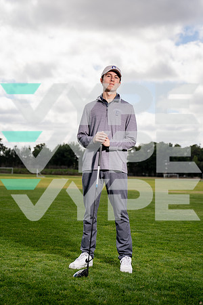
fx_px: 592
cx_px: 102
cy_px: 152
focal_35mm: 70
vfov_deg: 28.8
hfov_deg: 19.5
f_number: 4
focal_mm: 70
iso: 100
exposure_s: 1/1000
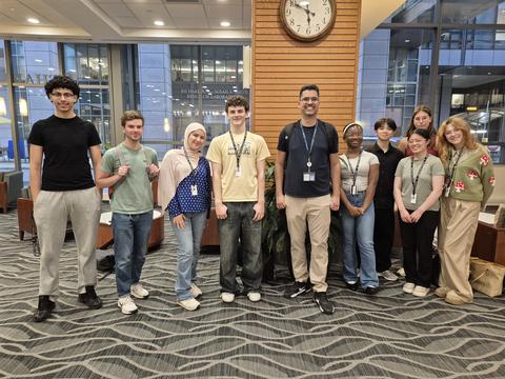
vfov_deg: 58.9
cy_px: 190
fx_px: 336
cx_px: 252
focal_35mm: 23
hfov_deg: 73.9
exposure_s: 1/120
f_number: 1.8
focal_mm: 5.4
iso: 800
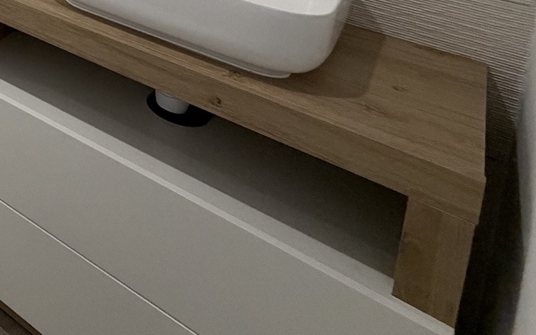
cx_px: -164
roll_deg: -0.7
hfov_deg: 34.1
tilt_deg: -8.2
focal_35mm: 41
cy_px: -182
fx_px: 599
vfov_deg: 23.9
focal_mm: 2.22
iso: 320
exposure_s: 1/100
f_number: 2.2
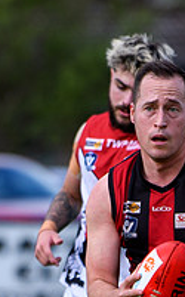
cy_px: 397
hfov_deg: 0.9
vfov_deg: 1.5
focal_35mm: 1385
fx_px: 11213
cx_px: 192
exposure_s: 1/1250
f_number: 2.8
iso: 140
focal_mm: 190
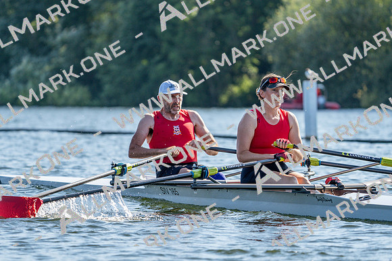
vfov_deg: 4.8
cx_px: 196
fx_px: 3115
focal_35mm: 286
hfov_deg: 7.2
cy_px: 130
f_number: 5.6
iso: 400
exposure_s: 1/1600
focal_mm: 286
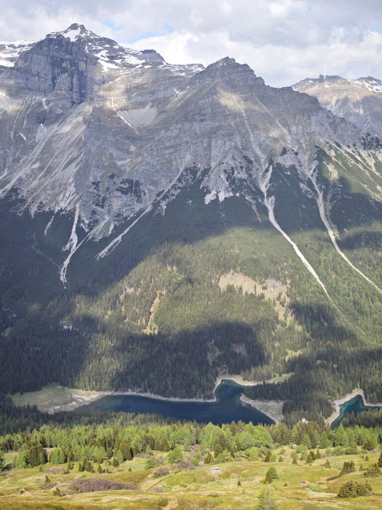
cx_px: 191
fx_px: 677
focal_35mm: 46
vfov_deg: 41.2
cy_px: 255
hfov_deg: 31.5
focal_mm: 8.72
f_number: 2
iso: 50
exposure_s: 1/1208
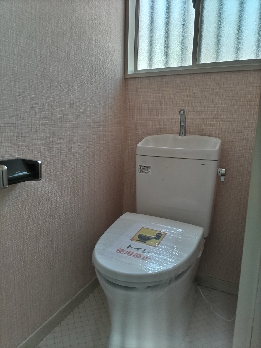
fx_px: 261
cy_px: 174
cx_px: 130
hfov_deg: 53.1
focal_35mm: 26
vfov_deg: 67.3
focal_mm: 4.8
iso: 523
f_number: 1.79
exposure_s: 1/60
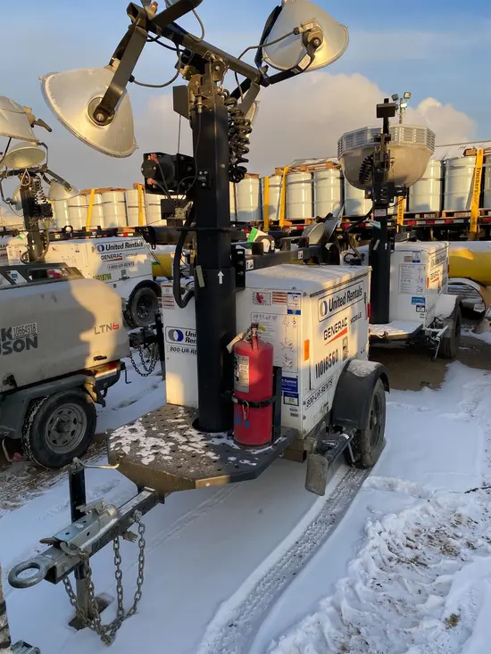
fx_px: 492
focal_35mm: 26
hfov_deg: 53.1
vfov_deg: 67.3
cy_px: 327
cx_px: 246
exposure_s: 1/738
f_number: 1.8
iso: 32
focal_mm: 4.25
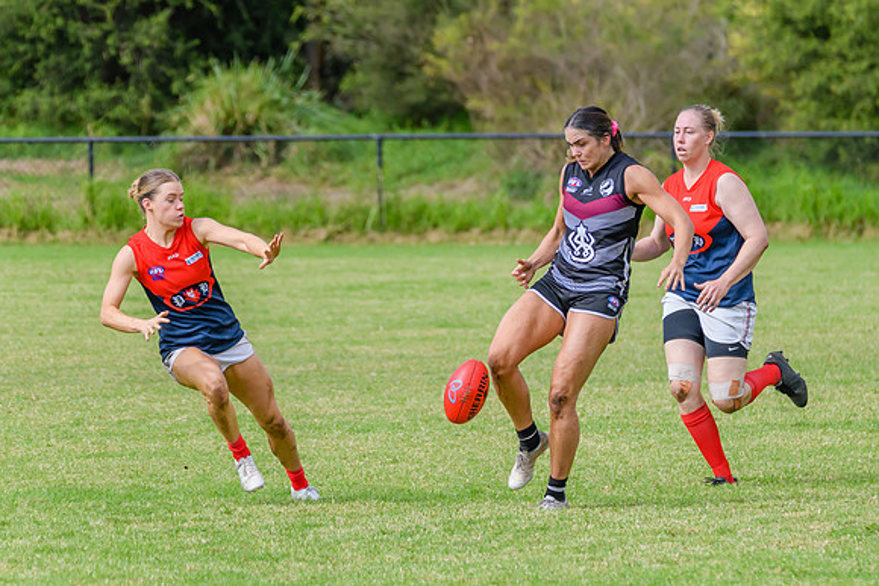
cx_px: 590
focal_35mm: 463
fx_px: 11301
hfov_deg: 4.5
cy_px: 278
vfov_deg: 3.0
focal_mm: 280
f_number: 6.3
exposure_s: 1/2000
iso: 800
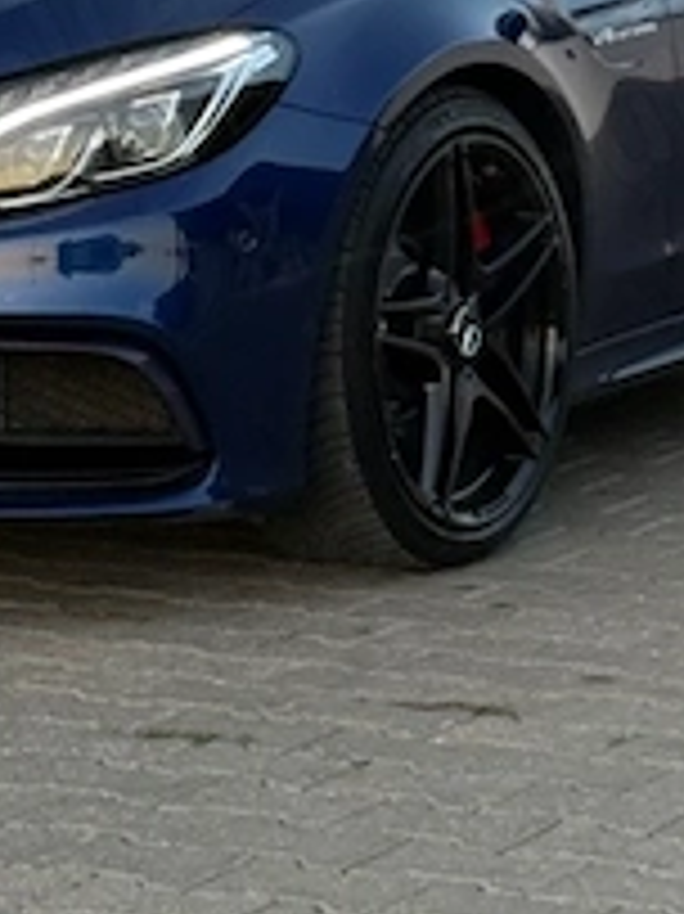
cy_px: 126
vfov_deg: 10.4
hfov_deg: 7.8
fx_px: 4985
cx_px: 284
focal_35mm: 189
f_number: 1.78
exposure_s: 1/460
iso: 64
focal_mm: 6.76
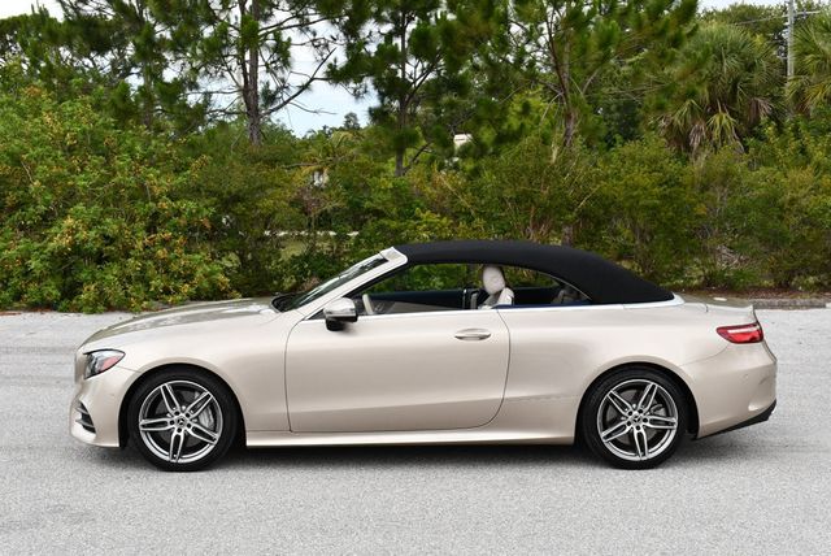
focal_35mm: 48
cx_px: 416
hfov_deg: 41.1
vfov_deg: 28.1
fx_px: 1109
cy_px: 278
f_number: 8
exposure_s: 1/250
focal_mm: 24
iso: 200
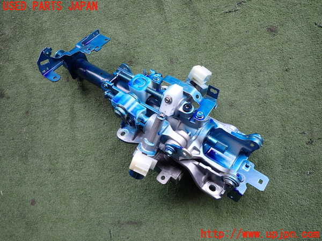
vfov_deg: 54.9
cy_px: 120
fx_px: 233
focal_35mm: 25
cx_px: 161
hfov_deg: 69.4
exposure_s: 1/125
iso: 125
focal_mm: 4.5
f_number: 2
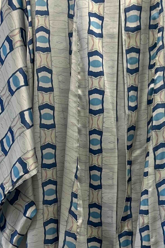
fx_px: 419
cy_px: 179
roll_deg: +0.7
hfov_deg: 22.1
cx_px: 123
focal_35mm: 61
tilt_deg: -2.4
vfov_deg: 32.4
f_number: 1.5
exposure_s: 1/50
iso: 100
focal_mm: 5.7
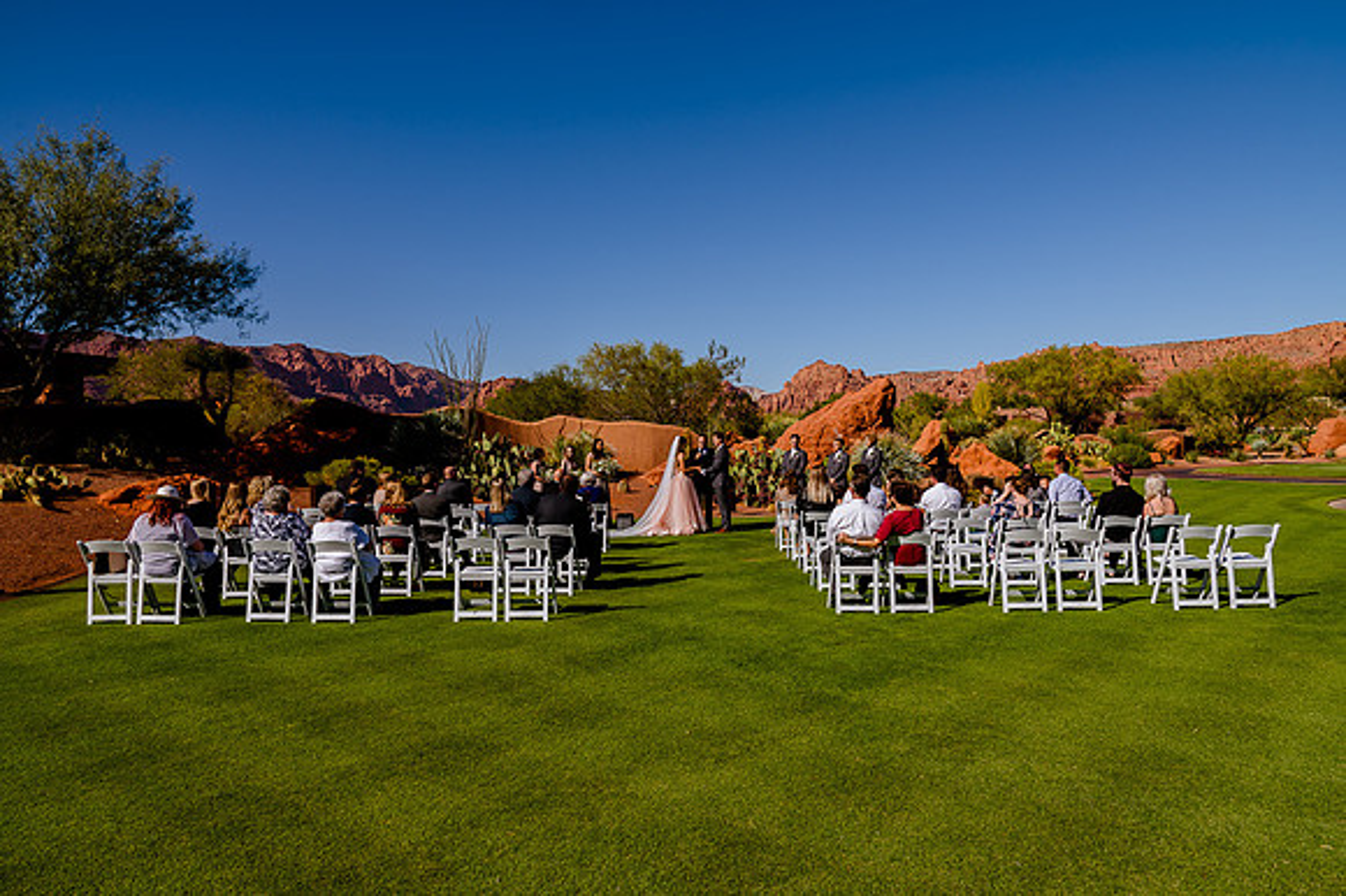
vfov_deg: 51.8
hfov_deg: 72.2
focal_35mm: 25
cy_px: 448
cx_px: 681
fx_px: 922
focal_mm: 24
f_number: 10
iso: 125
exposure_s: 1/320
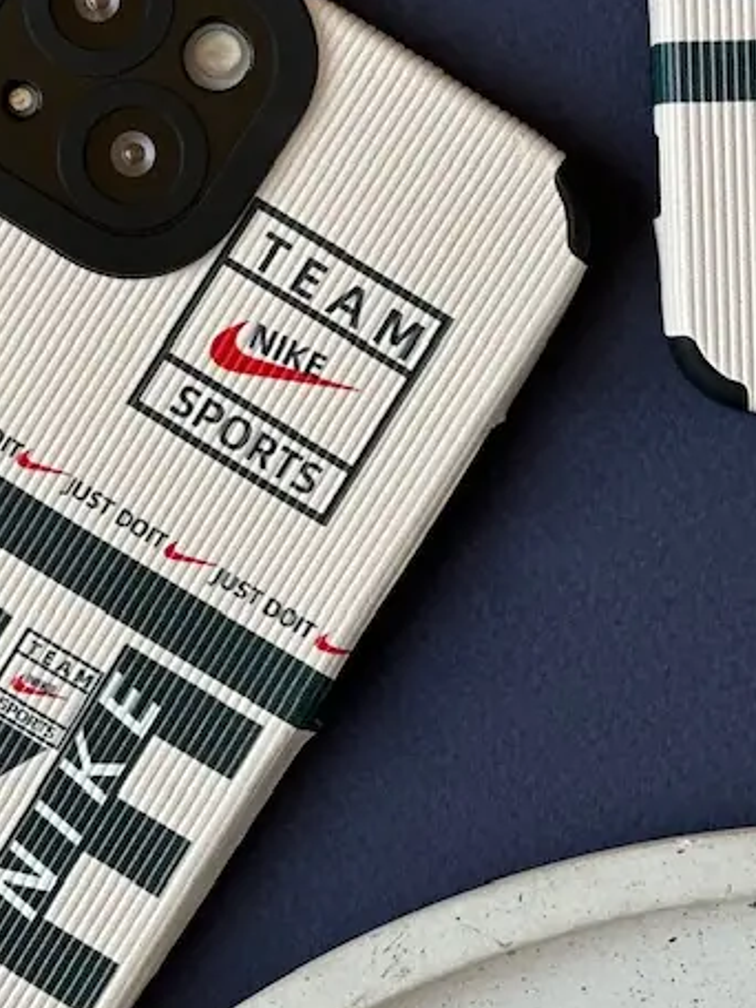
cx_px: 363
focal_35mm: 216
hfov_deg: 6.9
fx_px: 6290
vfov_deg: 9.1
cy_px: 239
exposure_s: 1/121
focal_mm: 9
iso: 32
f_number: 2.8
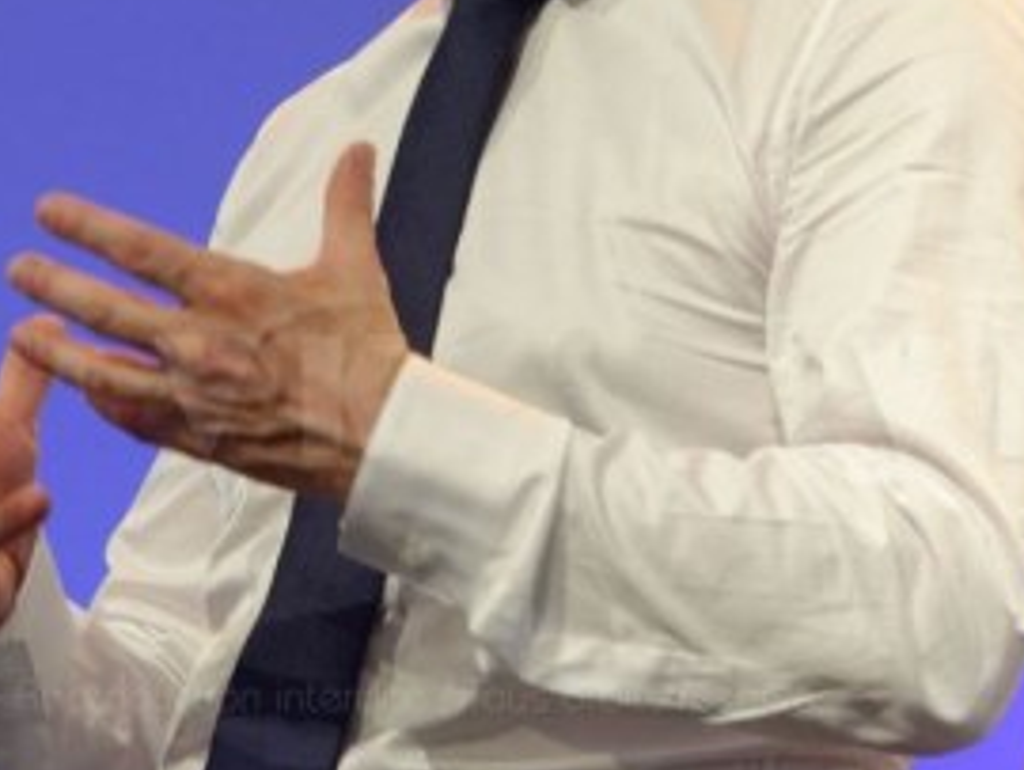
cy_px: -64
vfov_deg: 2.4
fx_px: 18281
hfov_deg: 3.2
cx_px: 277
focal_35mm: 617
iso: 1000
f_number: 5.6
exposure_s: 1/160
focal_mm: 145
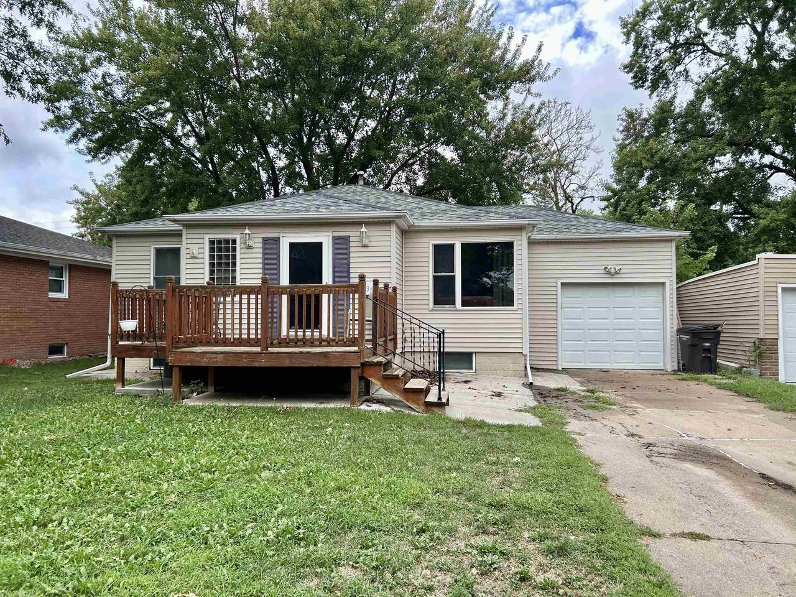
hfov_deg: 67.3
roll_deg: -0.8
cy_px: 298
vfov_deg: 53.1
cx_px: 398
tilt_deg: +1.0
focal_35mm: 26
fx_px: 598
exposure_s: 1/932
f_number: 1.5
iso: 50
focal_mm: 5.7
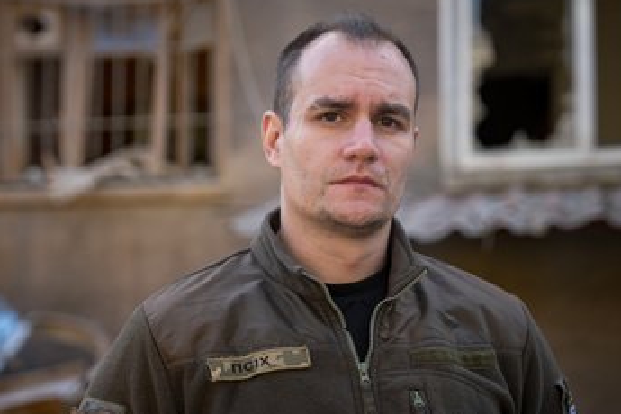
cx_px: 292
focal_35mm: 73
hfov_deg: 27.7
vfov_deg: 18.7
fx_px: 1259
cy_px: 235
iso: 125
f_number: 2.8
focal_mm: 63
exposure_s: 1/320
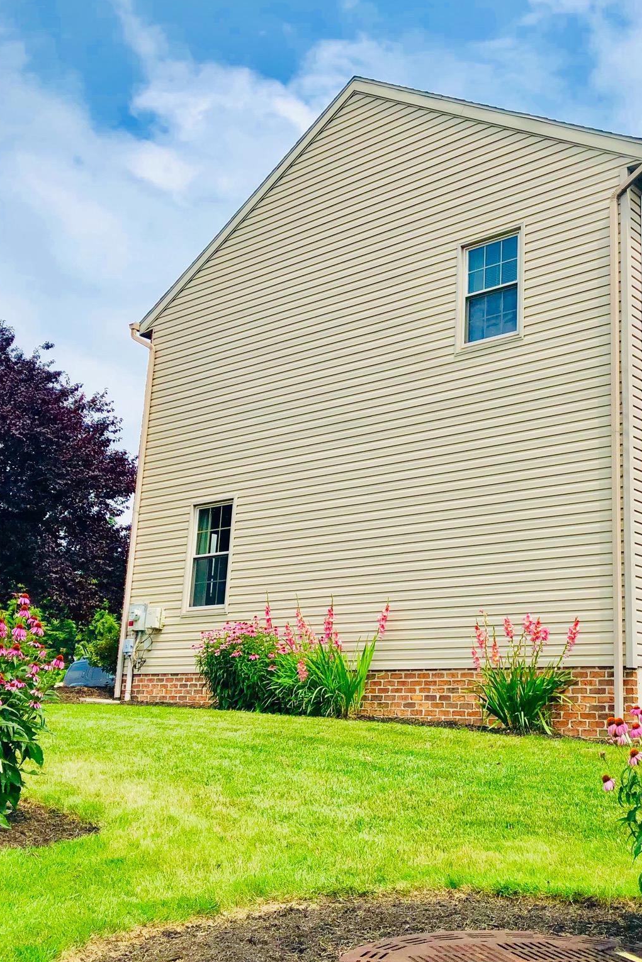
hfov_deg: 33.8
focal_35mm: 39
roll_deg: -2.7
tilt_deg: +13.8
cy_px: 481
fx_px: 1043
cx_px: 444
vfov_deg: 49.5
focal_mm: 3.99
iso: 20
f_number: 1.8
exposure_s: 1/2525
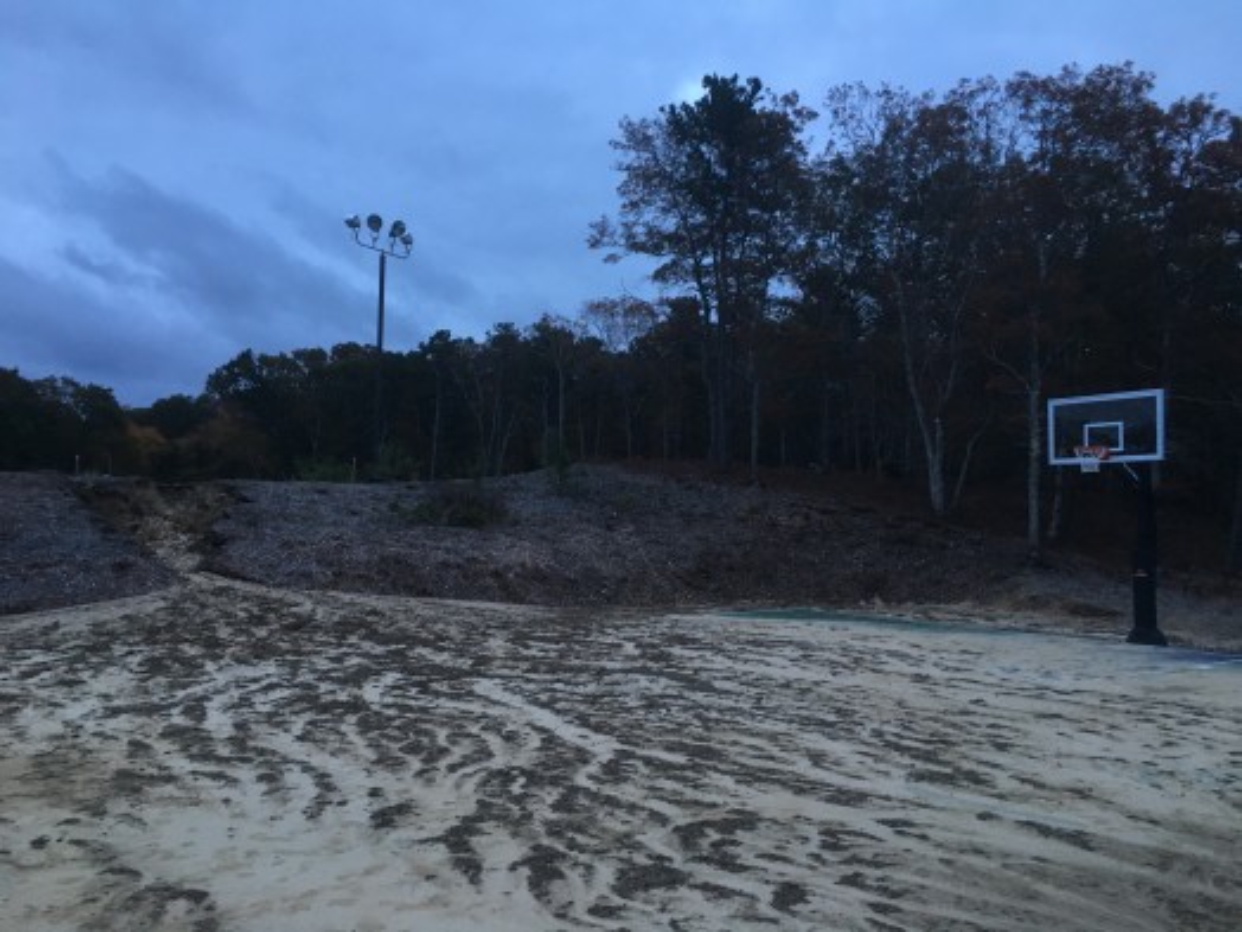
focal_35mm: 29
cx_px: 621
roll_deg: -0.8
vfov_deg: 48.2
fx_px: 1041
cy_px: 466
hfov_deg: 61.7
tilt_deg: +4.0
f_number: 2.2
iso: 80
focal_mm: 4.15
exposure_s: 1/30
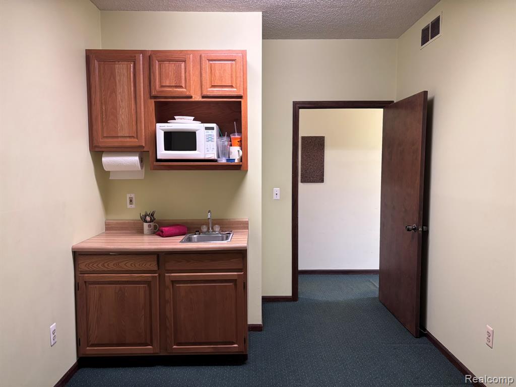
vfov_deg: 53.1
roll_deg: +0.4
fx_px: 388
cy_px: 194
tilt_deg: -4.2
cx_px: 258
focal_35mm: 26
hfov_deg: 67.3
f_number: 1.6
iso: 200
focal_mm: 5.96
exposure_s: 1/60
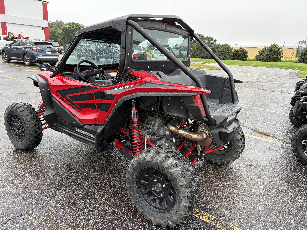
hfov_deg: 67.3
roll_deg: -3.7
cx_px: 154
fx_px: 231
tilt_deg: -13.8
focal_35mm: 26
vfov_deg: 53.1
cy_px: 115
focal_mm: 5.96
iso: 50
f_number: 1.6
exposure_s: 1/320
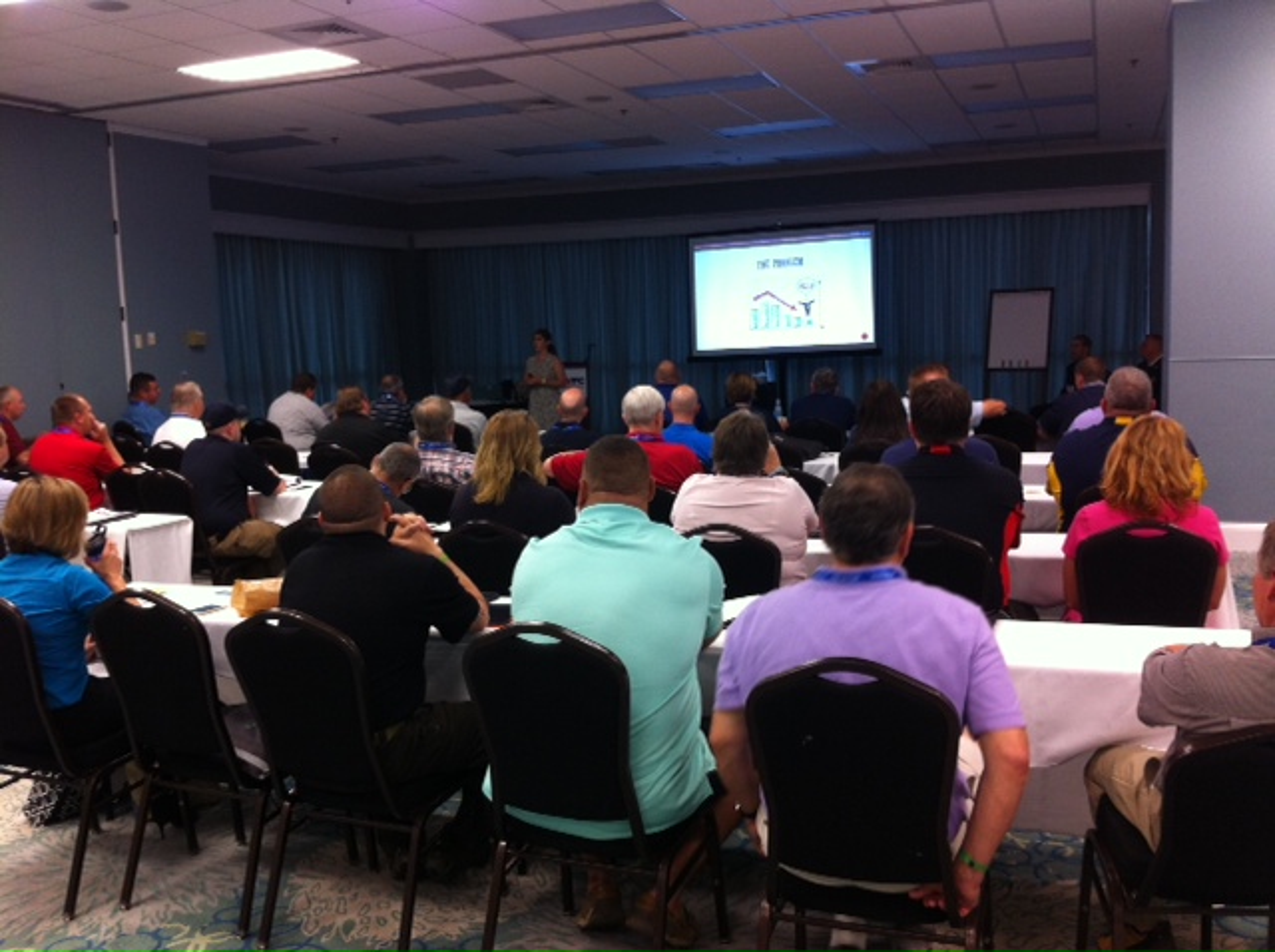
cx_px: 638
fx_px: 1287
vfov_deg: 40.6
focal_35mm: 35
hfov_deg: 52.7
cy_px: 476
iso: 100
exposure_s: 1/15
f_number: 2.8
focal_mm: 3.85
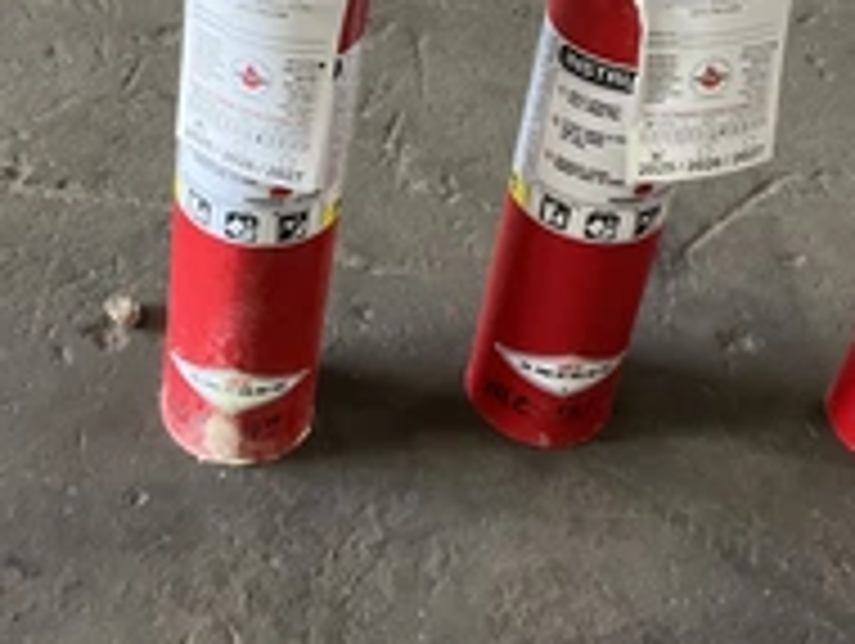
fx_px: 1509
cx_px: 351
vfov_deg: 23.5
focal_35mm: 61
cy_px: 81
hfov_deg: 31.6
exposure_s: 1/60
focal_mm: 3
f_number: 1.8
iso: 250
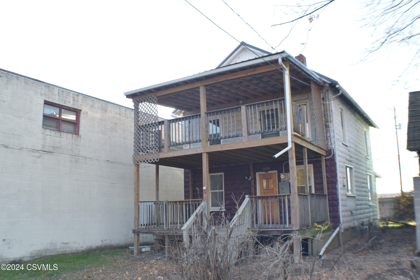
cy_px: 140
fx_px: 490
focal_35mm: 42
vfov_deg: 31.9
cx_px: 210
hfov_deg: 46.4
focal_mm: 28
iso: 800
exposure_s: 1/250
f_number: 8
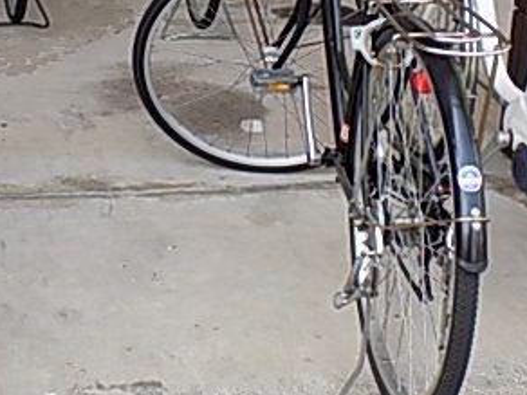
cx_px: 166
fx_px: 1233
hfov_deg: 24.0
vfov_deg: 18.0
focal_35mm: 81
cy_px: 54
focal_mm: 6.6
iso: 80
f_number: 3.5
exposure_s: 1/125
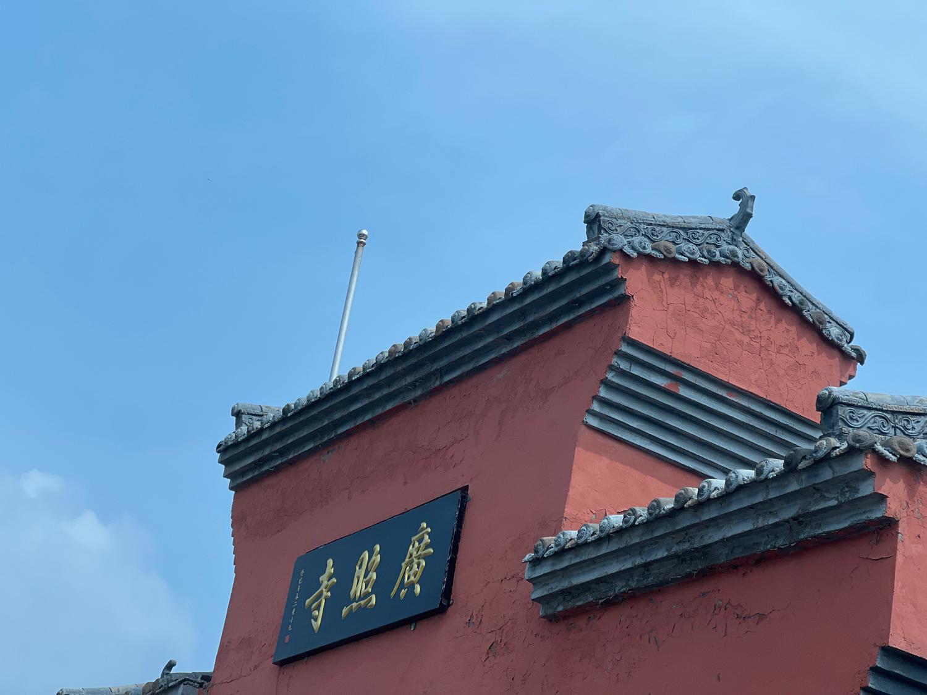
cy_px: 348
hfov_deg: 25.3
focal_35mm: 77
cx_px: 464
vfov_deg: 19.1
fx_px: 2062
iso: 32
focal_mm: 9
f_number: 2.8
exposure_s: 1/178
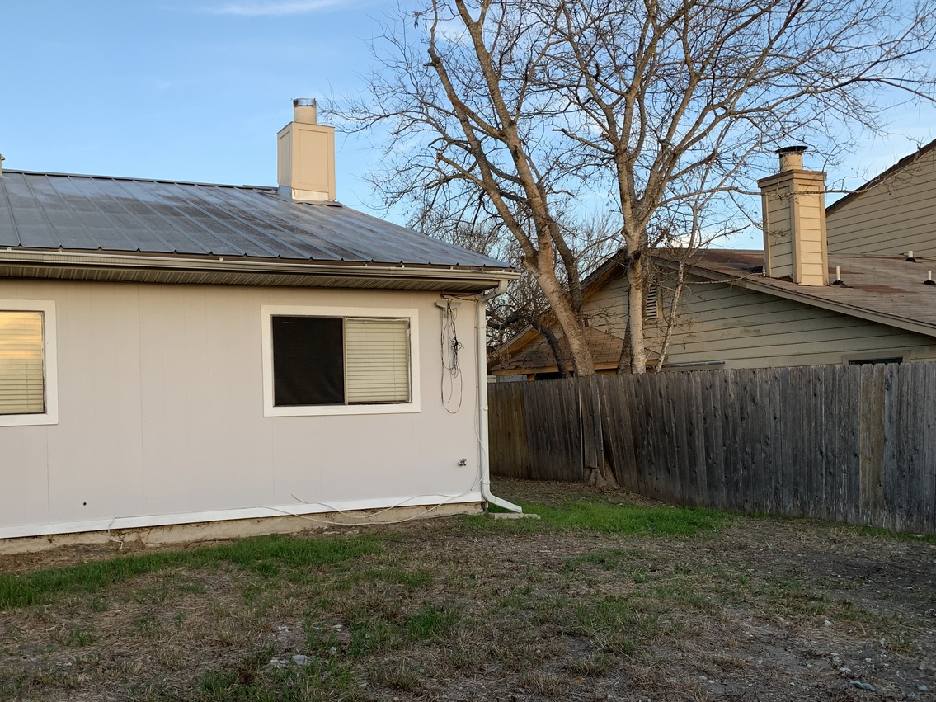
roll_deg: +2.9
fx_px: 892
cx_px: 403
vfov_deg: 42.9
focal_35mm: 33
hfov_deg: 55.2
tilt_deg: +0.9
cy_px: 380
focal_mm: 4.25
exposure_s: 1/135
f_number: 1.8
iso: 25
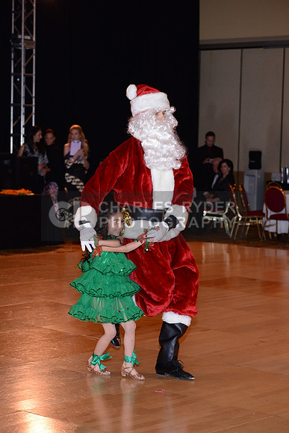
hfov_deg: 14.4
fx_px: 1143
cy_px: 216
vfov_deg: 21.5
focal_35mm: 95
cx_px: 144
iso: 1600
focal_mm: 95
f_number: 5
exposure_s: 1/200
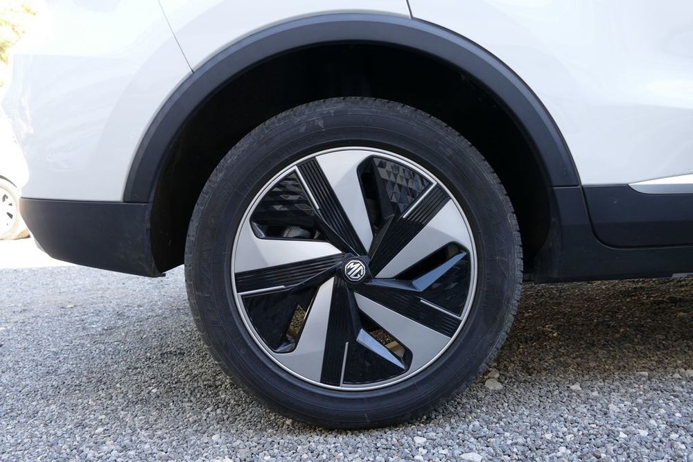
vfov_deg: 43.6
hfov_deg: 61.9
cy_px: 231
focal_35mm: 30
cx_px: 346
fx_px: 578
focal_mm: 10.85
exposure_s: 1/80
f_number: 3
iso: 125
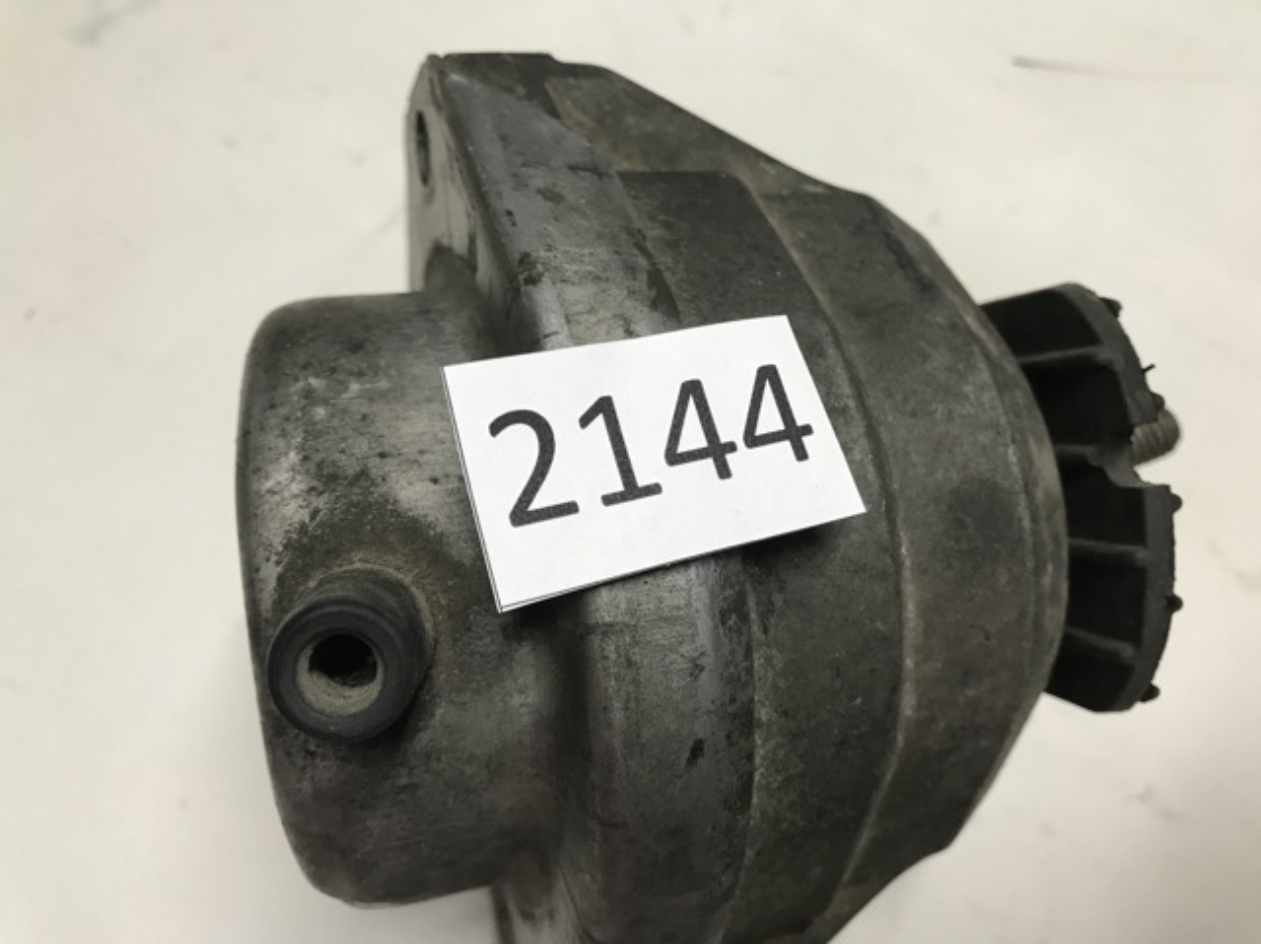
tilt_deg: -68.5
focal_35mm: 28
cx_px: 630
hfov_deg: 63.5
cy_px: 472
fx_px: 1019
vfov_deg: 49.7
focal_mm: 3.99
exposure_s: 1/33
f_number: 1.8
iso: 32
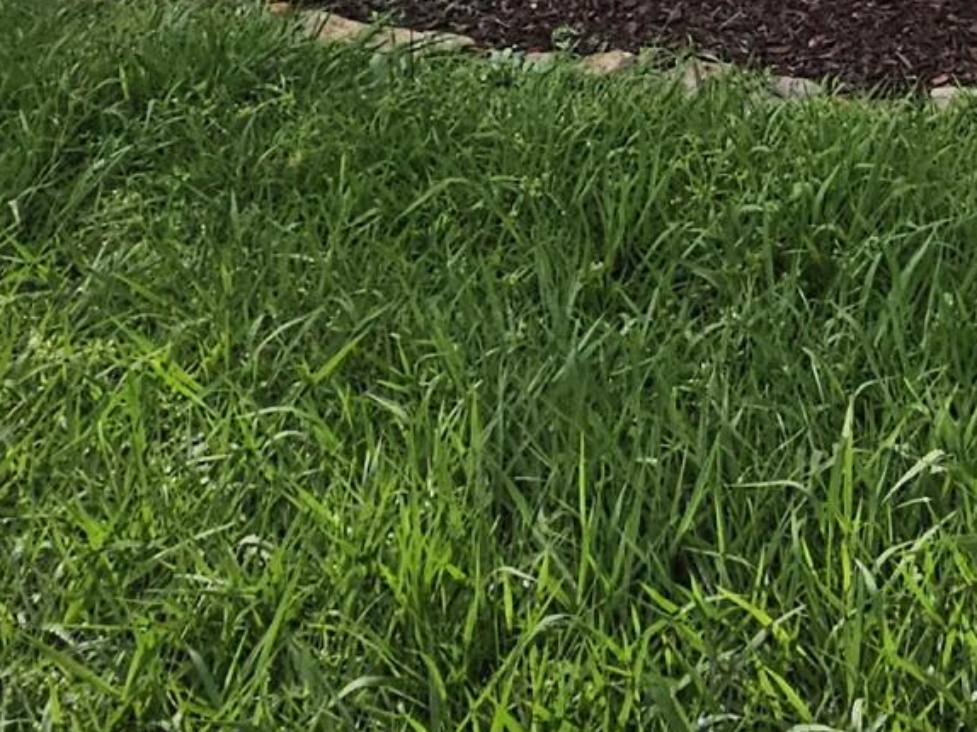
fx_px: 1918
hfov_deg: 25.4
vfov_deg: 17.8
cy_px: -545
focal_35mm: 68
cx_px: 1197
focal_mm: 2.2
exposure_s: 1/2456
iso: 50
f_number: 2.2
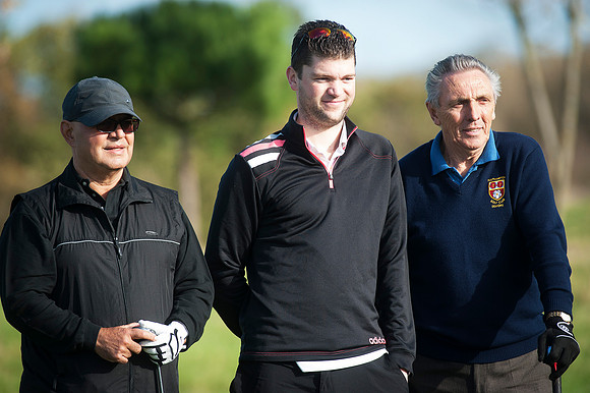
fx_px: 4914
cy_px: 196
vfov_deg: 4.6
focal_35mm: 300
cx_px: 295
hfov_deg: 6.9
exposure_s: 1/1000
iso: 400
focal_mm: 300
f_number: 5.6
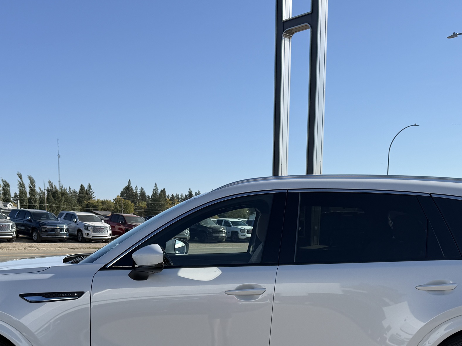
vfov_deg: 31.5
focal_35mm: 44
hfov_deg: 42.9
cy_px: 306
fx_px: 587
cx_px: 239
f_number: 1.78
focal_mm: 6.76
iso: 80
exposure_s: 1/4405
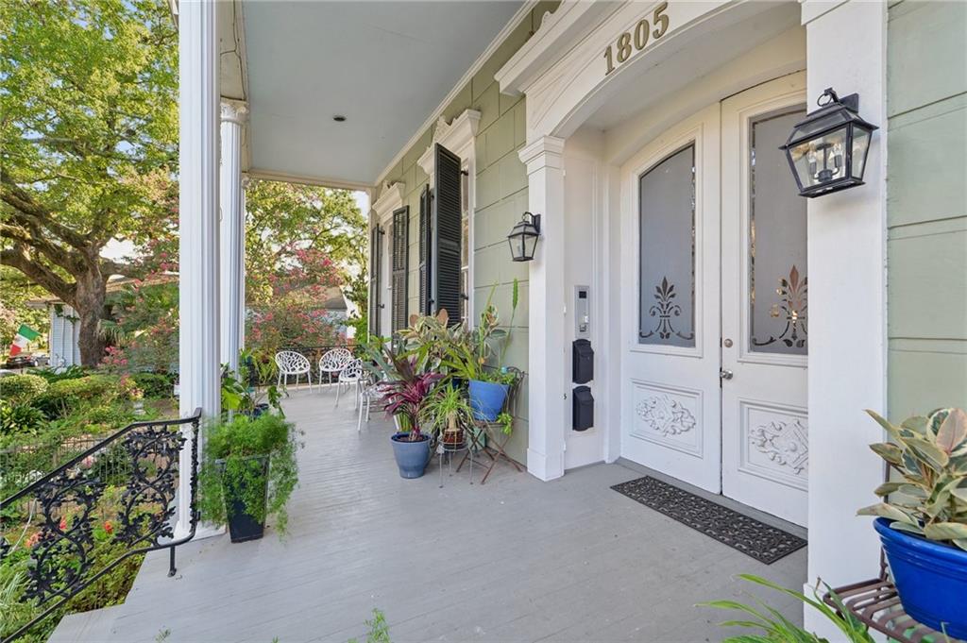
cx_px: 484
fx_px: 403
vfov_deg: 77.2
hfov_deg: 100.4
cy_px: 322
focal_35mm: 15
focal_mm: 15
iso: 400
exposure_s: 1/15
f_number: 11
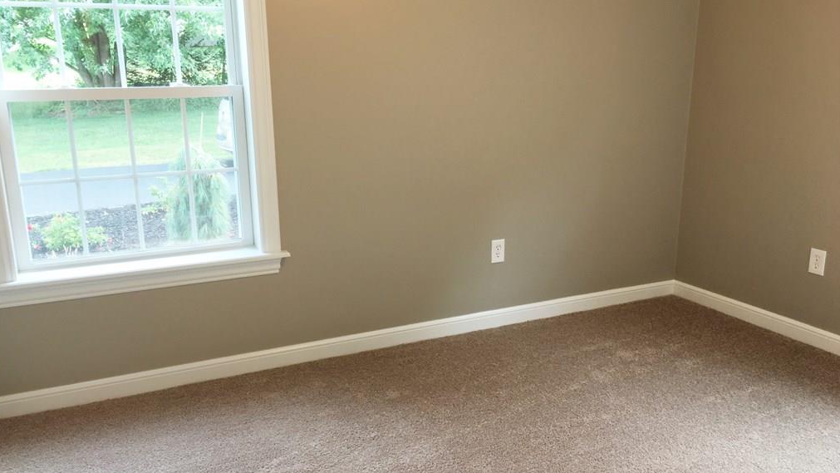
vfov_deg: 36.7
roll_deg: +0.7
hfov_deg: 61.0
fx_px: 713
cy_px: 251
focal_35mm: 32
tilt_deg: -14.2
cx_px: 420
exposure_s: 1/30
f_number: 2.2
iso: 32
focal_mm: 4.15
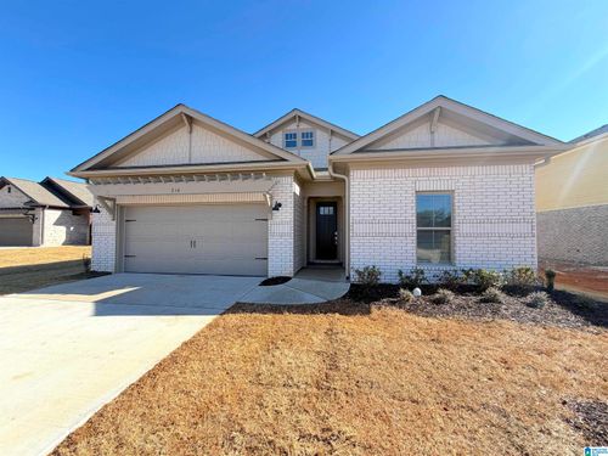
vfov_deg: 85.7
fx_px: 246
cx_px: 304
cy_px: 228
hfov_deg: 102.1
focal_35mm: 14
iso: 32
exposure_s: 1/770
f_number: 2.2
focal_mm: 2.22
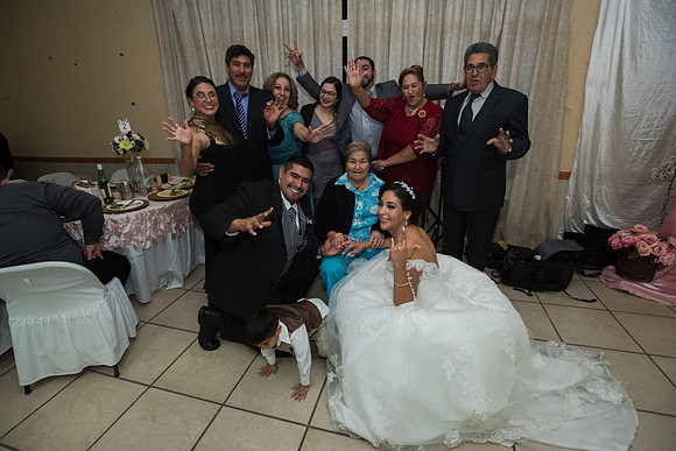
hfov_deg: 93.3
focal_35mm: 17
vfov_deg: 70.5
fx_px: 319
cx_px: 338
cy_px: 226
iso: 1600
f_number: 3.5
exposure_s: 1/100
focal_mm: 17
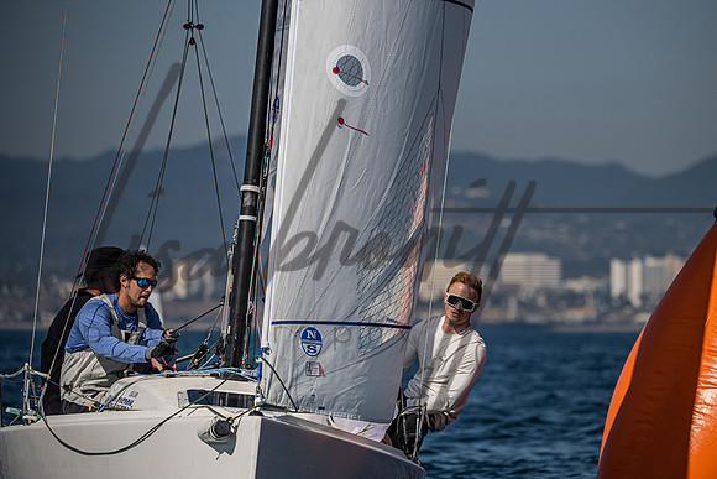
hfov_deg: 7.5
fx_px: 5475
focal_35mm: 275
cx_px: 426
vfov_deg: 5.0
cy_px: 199
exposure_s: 1/8000
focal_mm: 230
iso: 400
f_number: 5
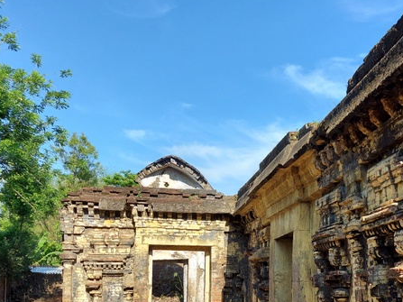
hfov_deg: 42.5
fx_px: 500
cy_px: 243
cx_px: 304
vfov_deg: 32.6
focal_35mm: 43
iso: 40
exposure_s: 1/852
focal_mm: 5.23
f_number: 1.8
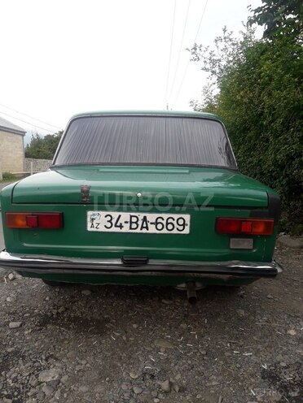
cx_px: 152
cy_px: 202
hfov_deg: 49.7
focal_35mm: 28
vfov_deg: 63.4
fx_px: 327
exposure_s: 1/566
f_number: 1.9
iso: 40
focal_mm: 3.7
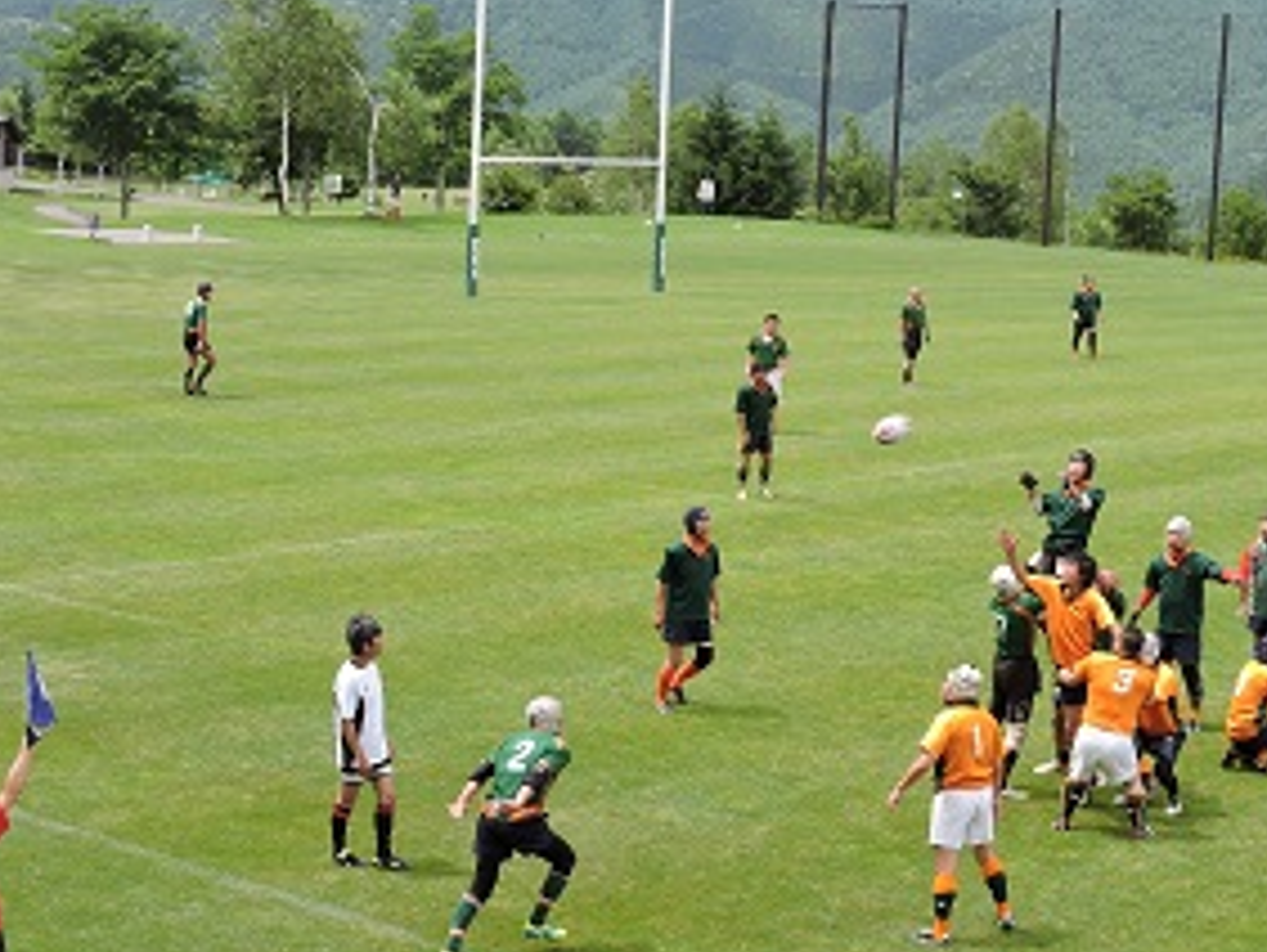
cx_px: 979
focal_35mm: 85
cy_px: 552
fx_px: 3114
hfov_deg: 22.7
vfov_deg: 17.4
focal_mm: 9
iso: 100
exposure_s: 1/500
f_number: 4
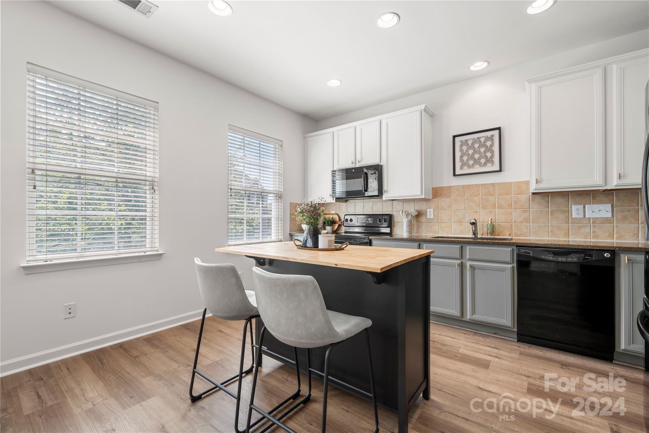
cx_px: 324
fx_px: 270
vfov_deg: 77.3
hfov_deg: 100.4
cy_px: 216
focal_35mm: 15
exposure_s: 1/2
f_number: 9
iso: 200
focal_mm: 15
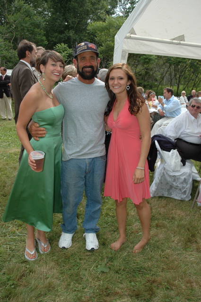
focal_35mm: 33
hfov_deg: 39.9
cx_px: 100
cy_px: 151
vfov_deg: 57.3
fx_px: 277
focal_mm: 22
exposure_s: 1/500
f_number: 4.5
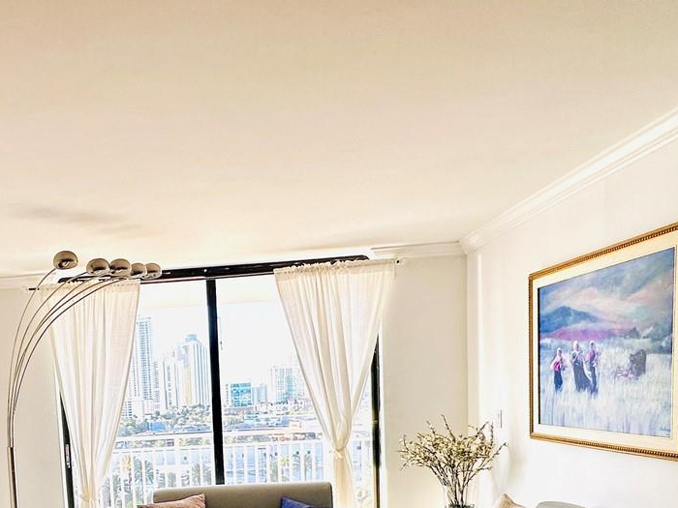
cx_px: 143
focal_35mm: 32
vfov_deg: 40.6
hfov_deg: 53.3
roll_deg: +3.1
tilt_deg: -5.2
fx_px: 627
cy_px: 462
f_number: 2.2
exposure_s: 1/141
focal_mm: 2.22
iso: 40
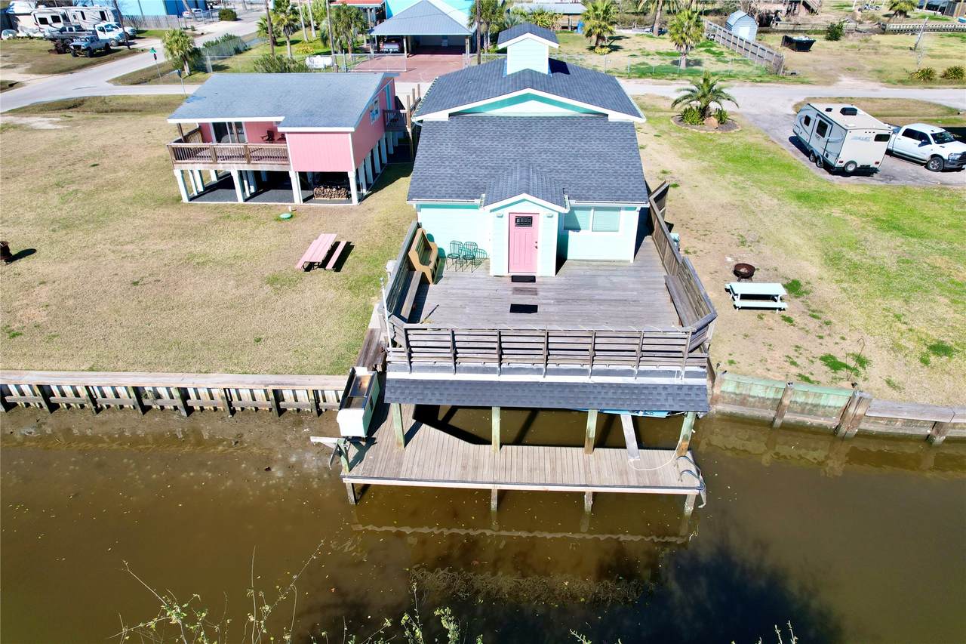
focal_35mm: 22
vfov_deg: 57.2
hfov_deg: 78.6
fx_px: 590
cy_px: 322
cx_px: 483
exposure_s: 1/120
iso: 100
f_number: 2.8
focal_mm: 8.38
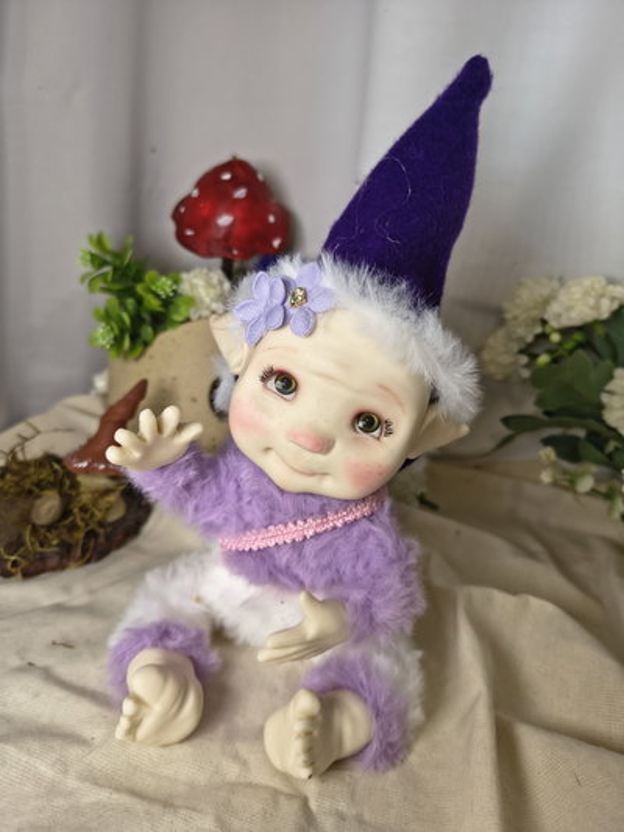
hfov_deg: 56.8
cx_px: 312
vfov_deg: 71.6
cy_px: 416
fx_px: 577
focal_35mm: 24
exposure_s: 1/100
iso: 123
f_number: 1.8
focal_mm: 5.56
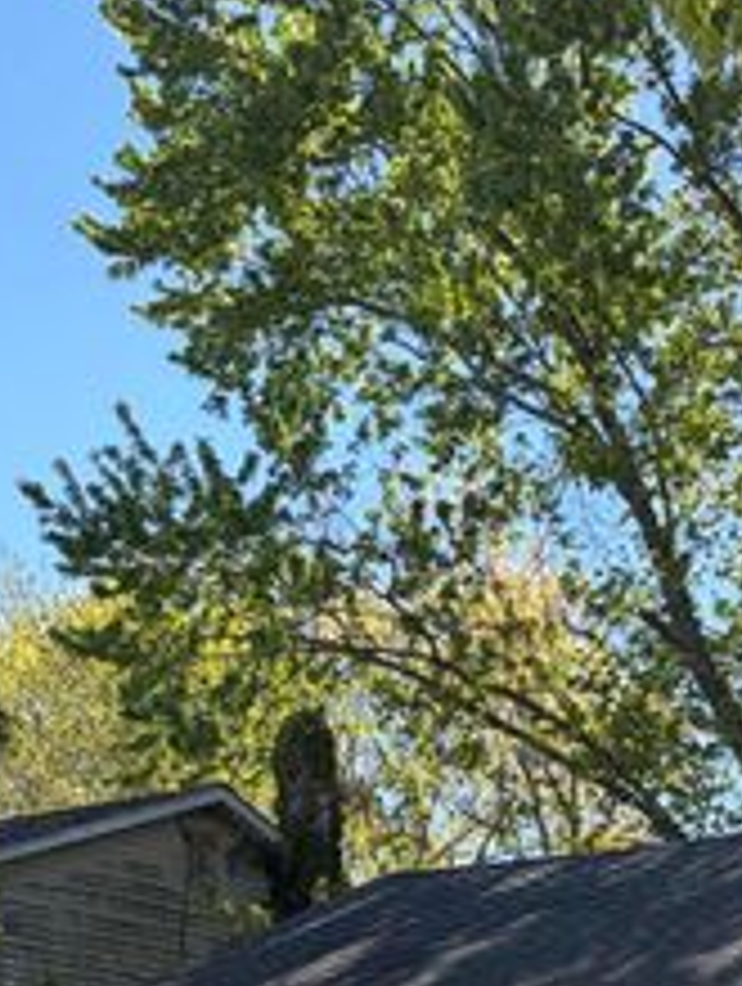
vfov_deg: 21.2
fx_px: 2251
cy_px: 1443
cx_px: 922
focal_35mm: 79
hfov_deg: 17.7
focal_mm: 5.96
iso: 50
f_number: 1.6
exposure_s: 1/1287
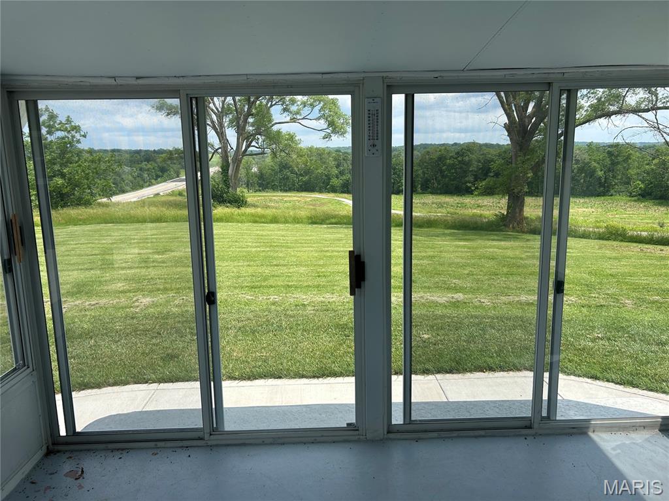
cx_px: 334
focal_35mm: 26
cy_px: 250
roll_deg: +1.1
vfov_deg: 53.1
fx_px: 502
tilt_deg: -10.2
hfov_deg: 67.3
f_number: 1.5
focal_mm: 5.7
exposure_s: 1/2915
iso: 50
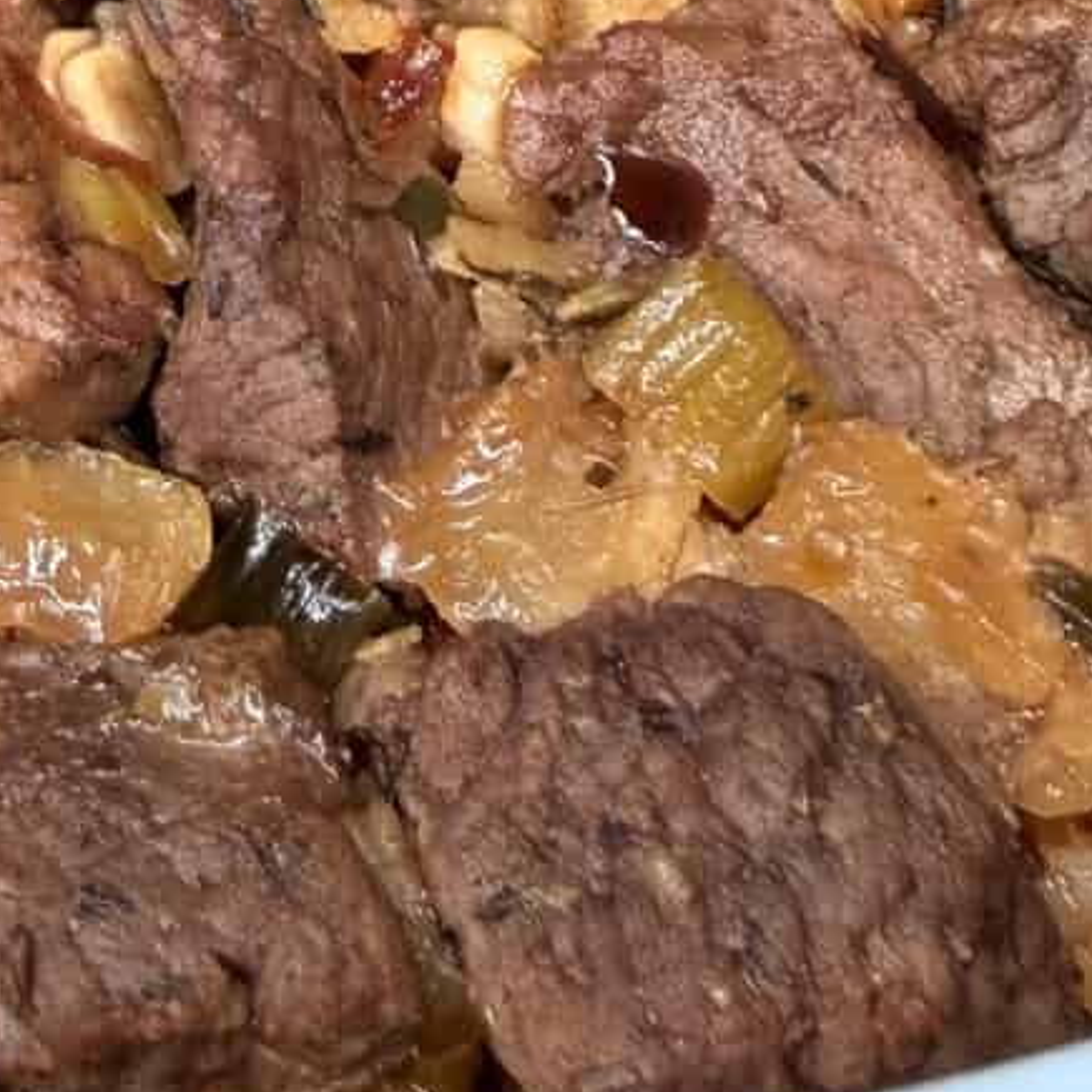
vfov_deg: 18.5
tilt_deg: -36.0
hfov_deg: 20.0
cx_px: -402
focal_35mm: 78
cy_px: -723
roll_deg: -0.2
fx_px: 2784
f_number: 2.2
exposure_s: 1/120
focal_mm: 2.22
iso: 100
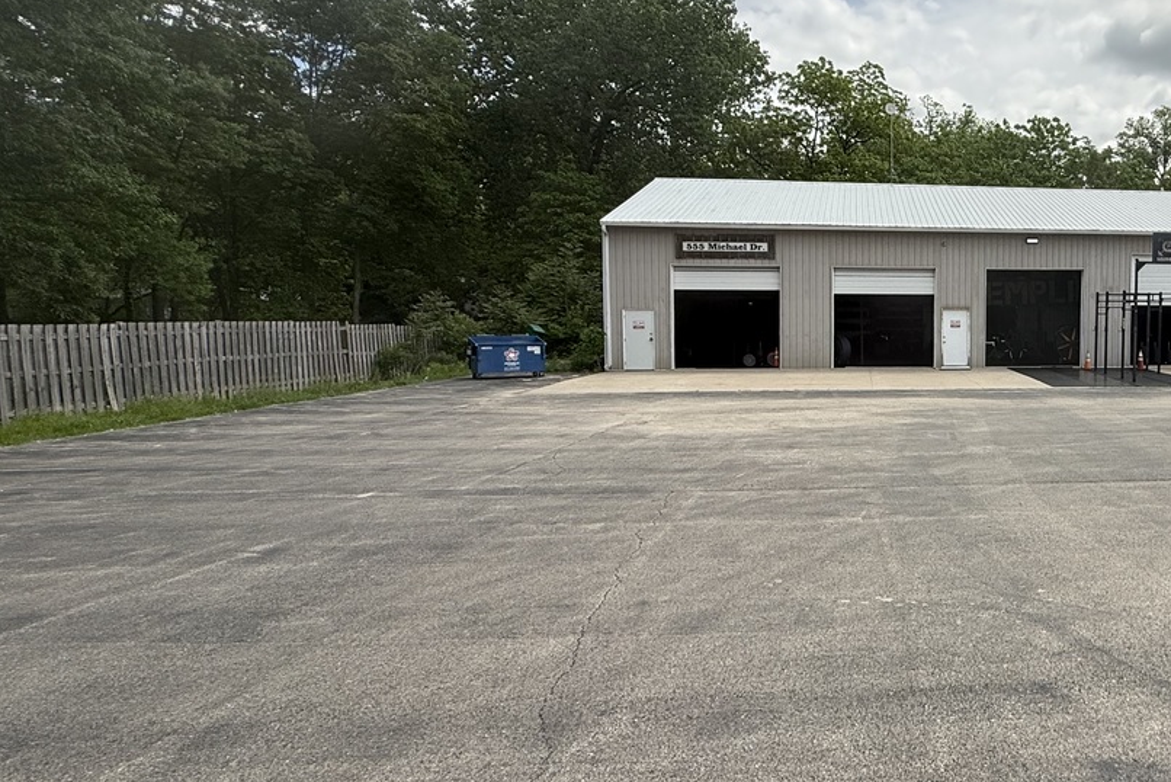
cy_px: 372
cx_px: 988
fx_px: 846
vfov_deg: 49.6
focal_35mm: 26
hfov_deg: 61.6
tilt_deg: -4.2
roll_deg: -0.4
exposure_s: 1/2092
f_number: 2.2
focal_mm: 2.22
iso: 50
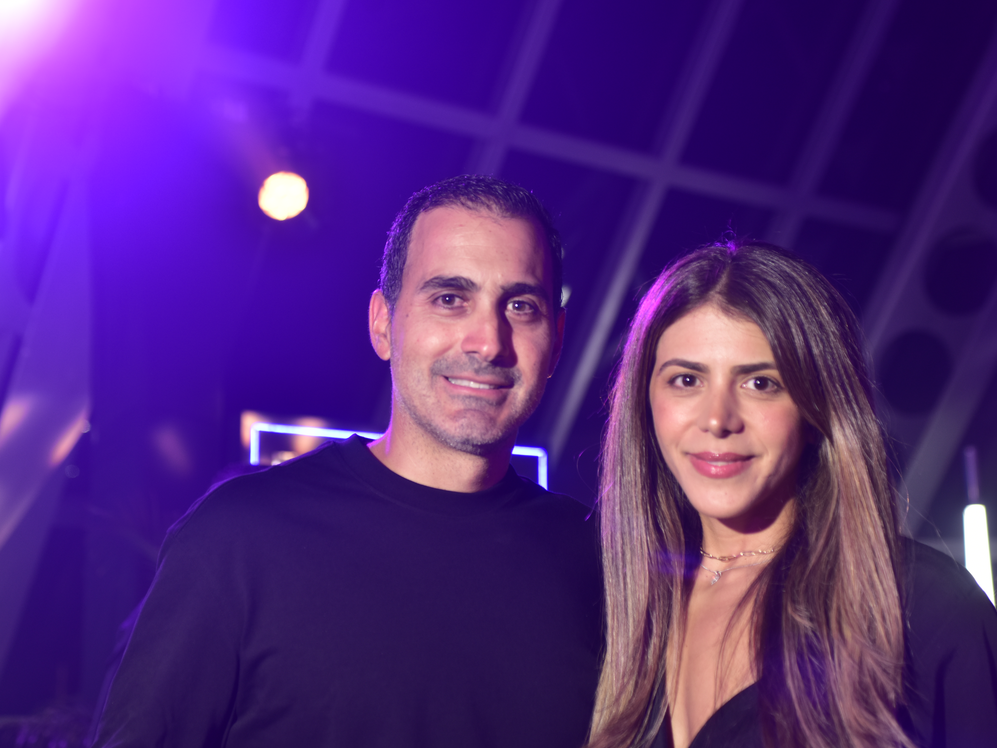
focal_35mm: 61
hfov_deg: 31.7
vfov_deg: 24.0
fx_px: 1757
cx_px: 463
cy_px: 377
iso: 320
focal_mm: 56
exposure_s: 1/100
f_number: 3.5
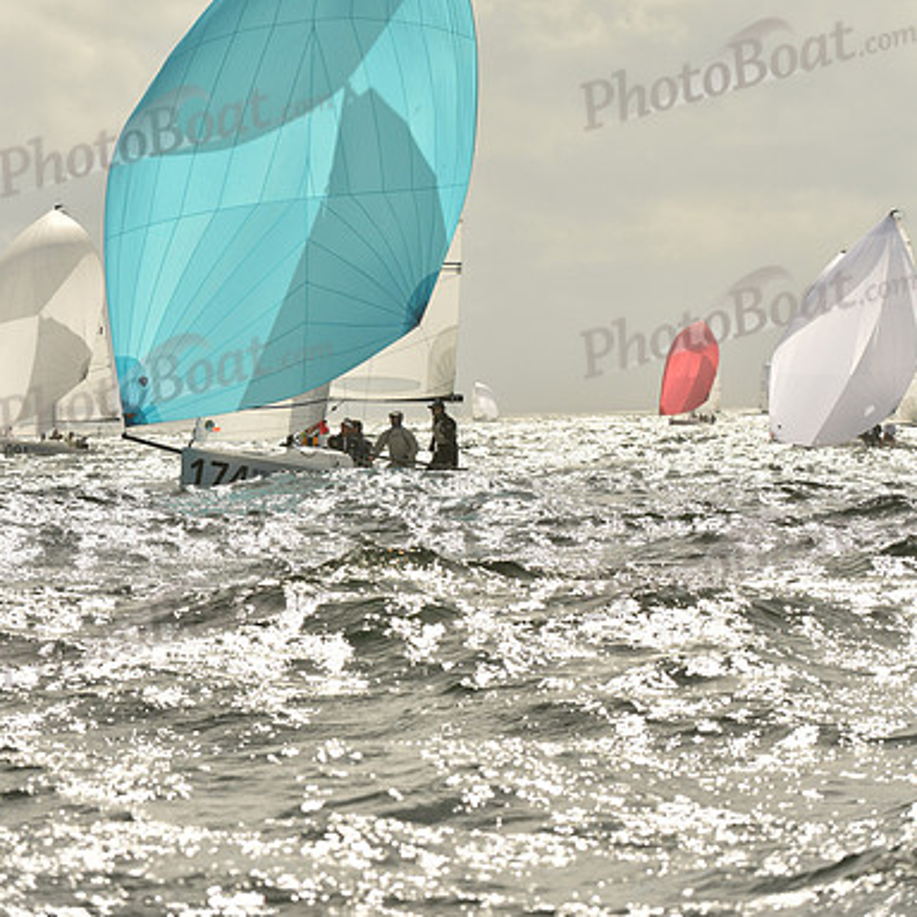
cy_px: 227
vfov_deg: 6.8
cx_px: 457
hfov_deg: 6.8
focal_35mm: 257
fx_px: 7702
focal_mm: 200
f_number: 9
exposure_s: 1/2000
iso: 320
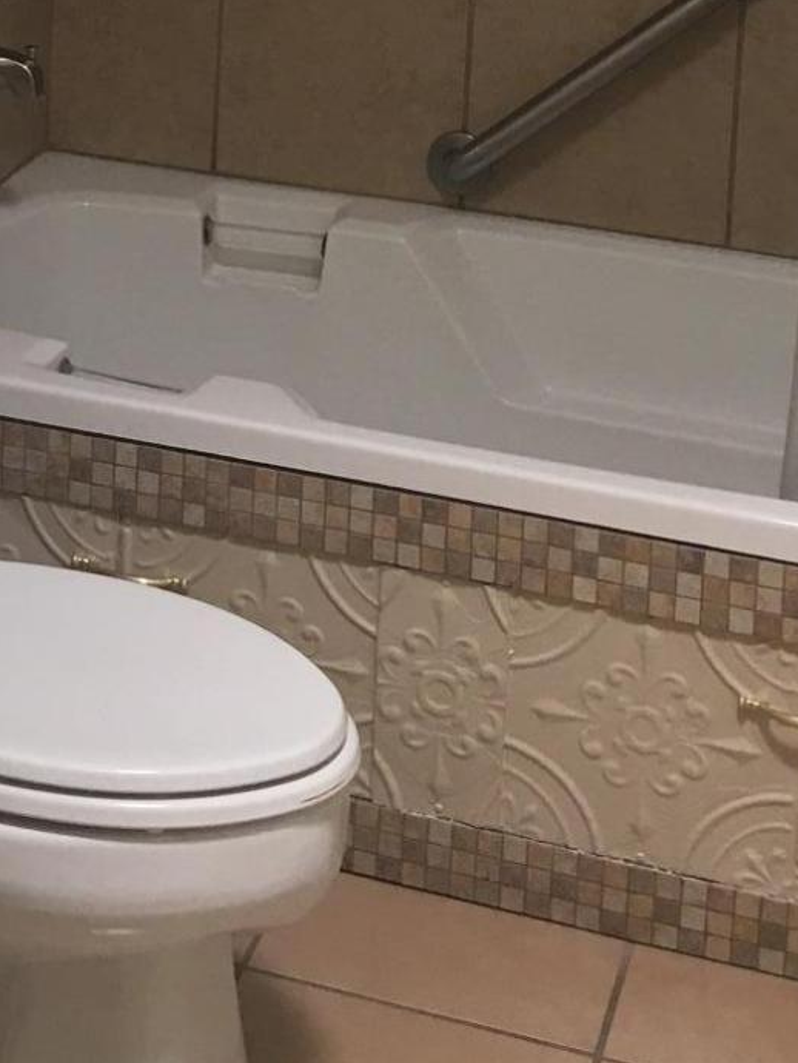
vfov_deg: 21.1
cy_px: -314
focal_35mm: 84
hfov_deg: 17.4
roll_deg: -1.8
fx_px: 2580
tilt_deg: -4.9
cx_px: 117
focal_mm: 4.15
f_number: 2.2
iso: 32
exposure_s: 1/15
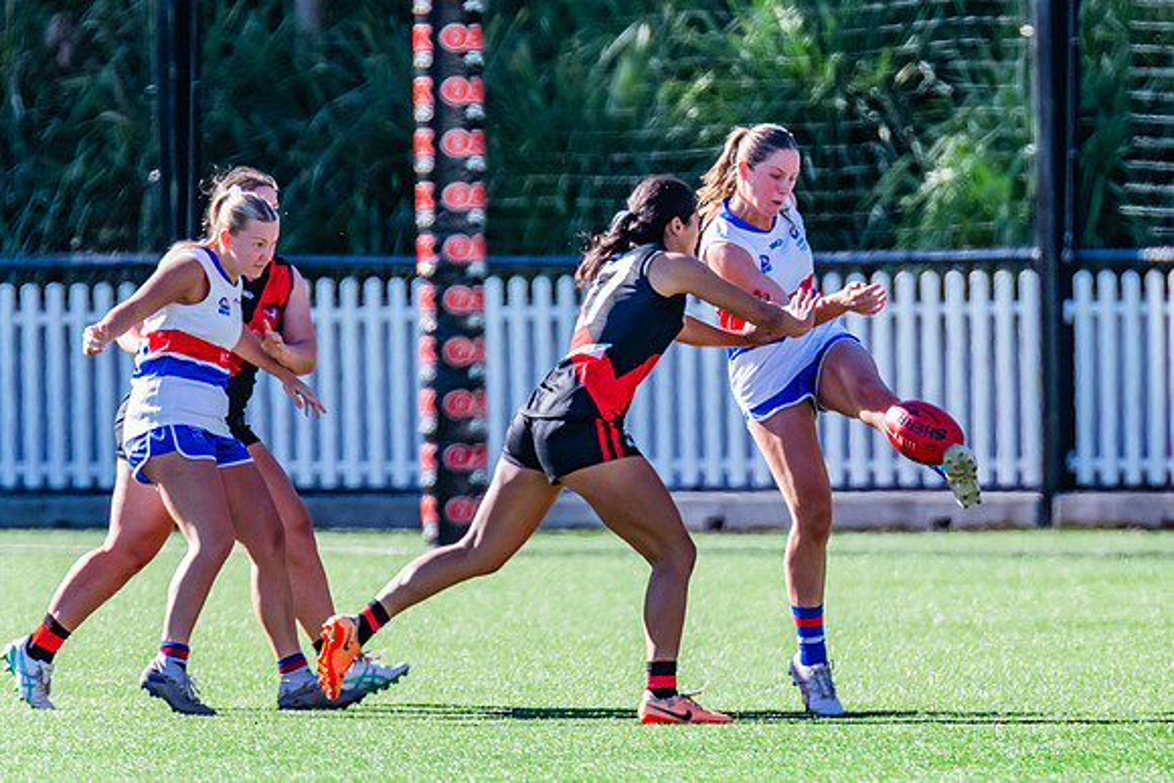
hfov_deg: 2.4
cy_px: 228
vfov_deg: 1.6
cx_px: 832
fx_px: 27850
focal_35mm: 854
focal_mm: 600
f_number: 7.1
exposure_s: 1/1250
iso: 800
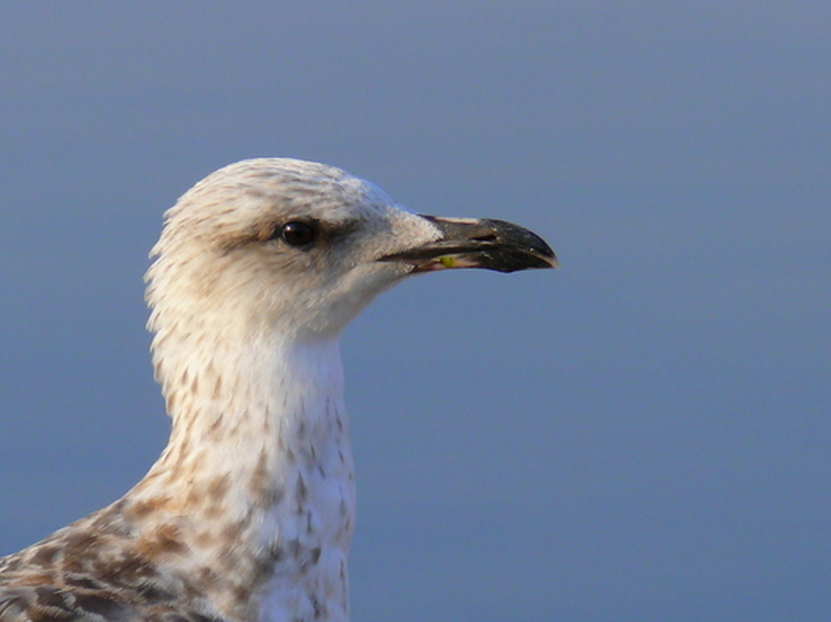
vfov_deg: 3.5
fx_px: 10200
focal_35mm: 425
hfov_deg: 4.7
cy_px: 613
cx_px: 192
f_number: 3.6
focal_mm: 39.6
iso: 100
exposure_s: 1/800
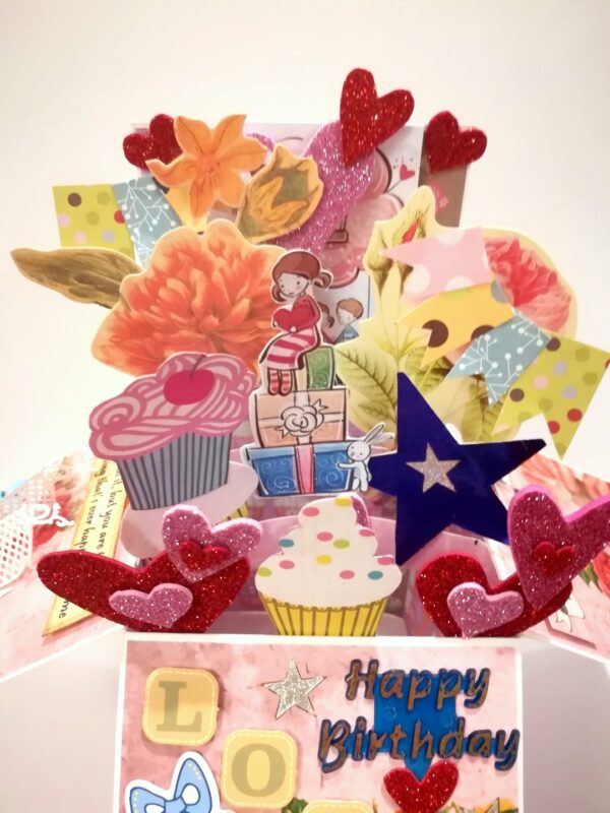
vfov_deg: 67.3
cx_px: 305
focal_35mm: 26
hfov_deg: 53.1
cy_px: 406
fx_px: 611
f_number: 2.2
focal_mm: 3.83
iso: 500
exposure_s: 1/20
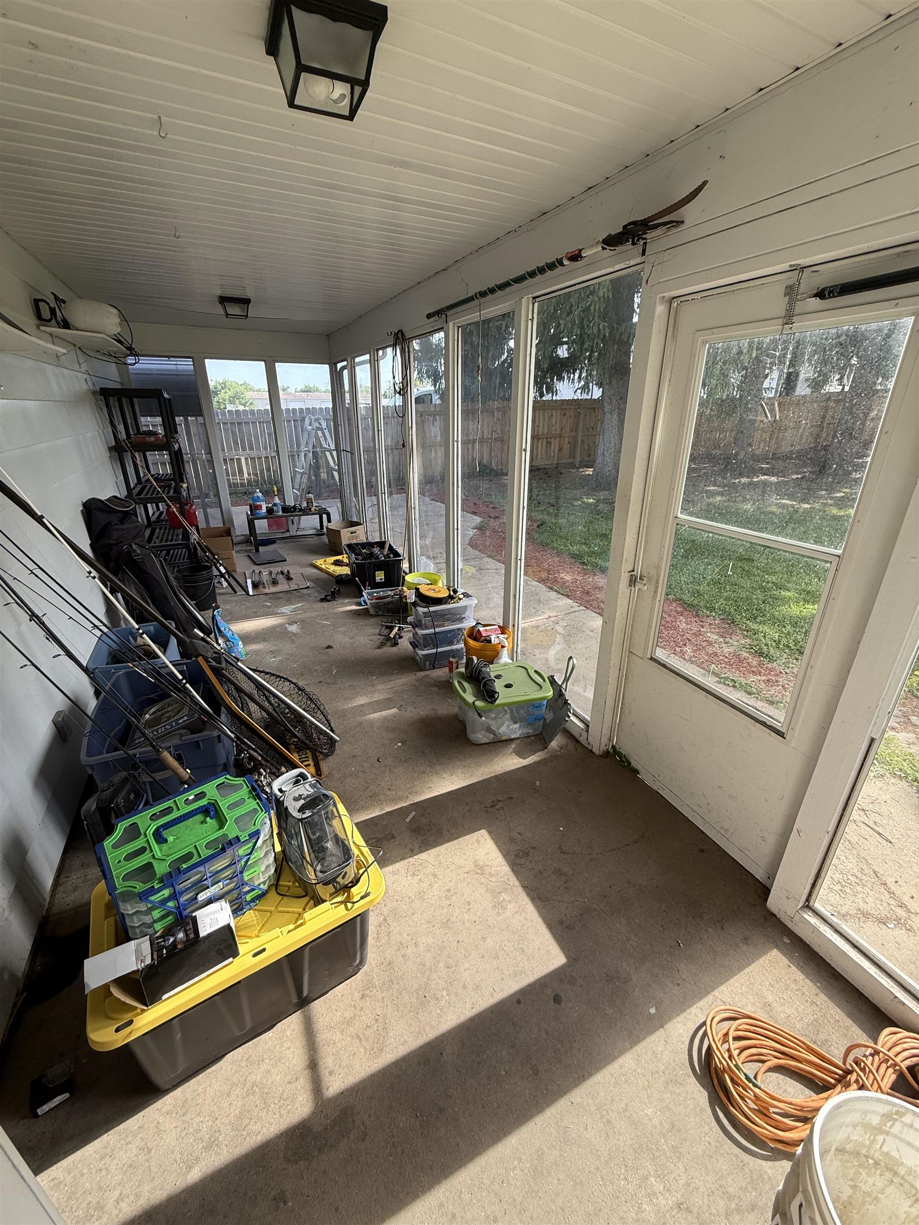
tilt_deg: -22.9
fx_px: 496
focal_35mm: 14
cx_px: 460
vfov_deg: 102.1
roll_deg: -0.3
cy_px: 612
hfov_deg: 85.7
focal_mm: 2.22
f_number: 2.2
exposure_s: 1/303
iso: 64
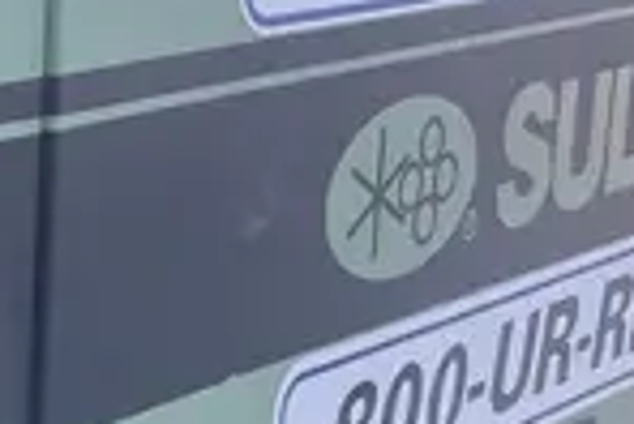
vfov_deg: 10.2
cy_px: 328
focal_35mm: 134
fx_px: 2362
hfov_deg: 14.5
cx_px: -231
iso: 32
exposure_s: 1/234
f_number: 1.6
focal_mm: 4.2
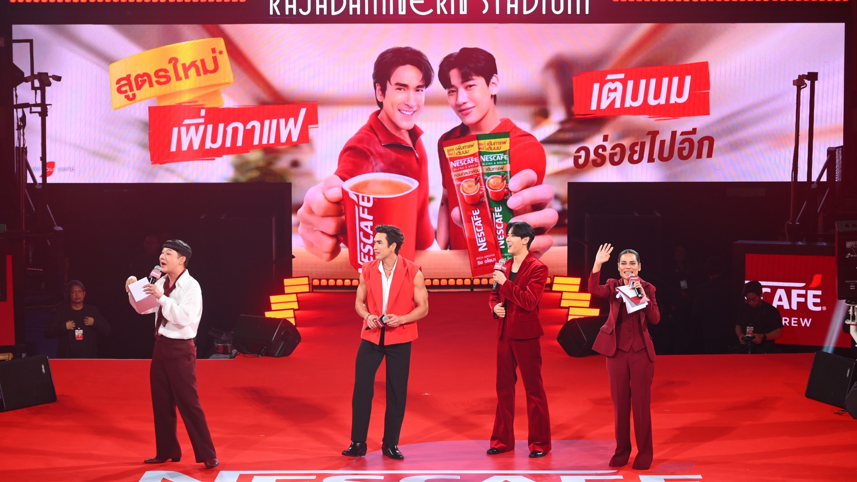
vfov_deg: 12.7
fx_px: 2159
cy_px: 253
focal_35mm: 95
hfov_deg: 22.5
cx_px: 427
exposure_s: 1/160
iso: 640
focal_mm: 90
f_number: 4.5
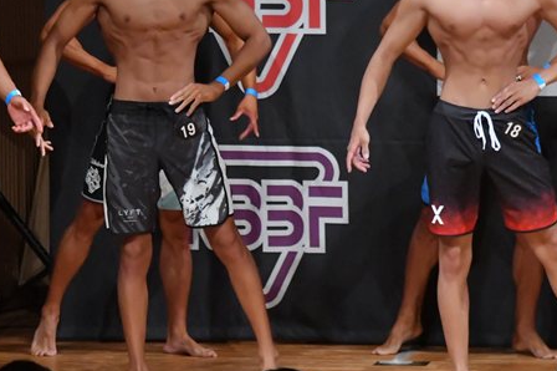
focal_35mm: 441
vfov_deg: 3.1
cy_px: 128
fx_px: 6818
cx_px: 108
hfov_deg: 4.7
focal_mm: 170
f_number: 5.6
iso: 8000
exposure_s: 1/400
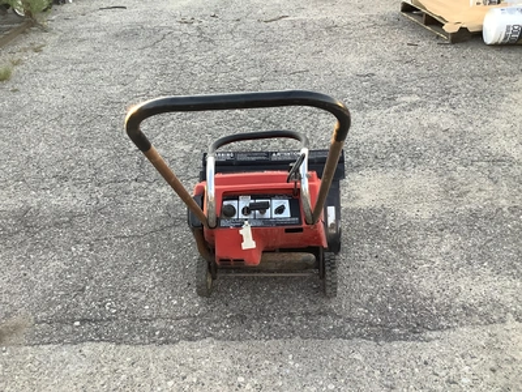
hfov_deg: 58.4
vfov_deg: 45.4
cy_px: 196
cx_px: 261
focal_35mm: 31
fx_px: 467
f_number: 2.4
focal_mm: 3.3
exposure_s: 1/100
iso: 100
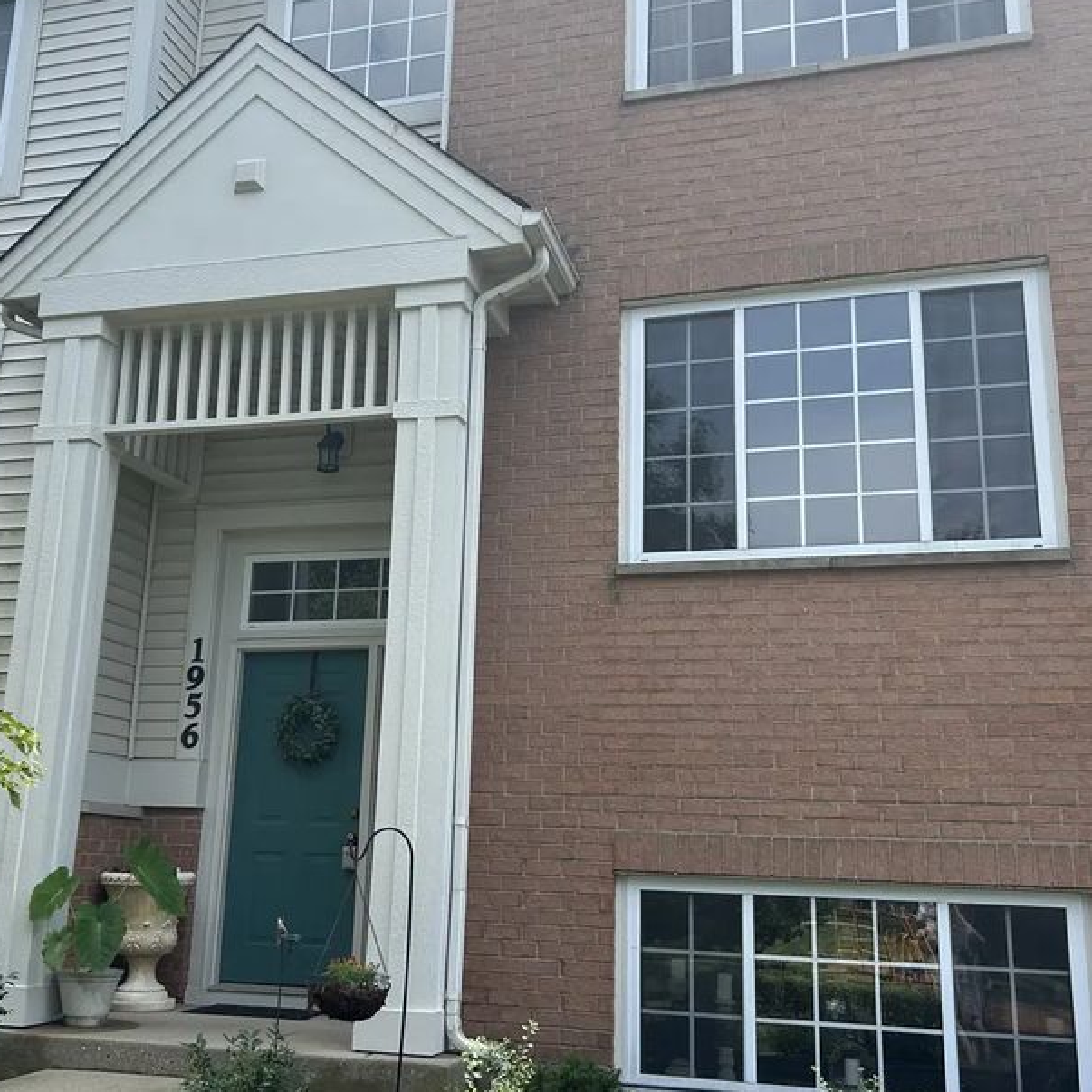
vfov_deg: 42.8
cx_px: 440
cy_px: 500
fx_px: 1392
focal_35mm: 39
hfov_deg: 42.6
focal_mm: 5.7
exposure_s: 1/2208
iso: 50
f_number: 1.5
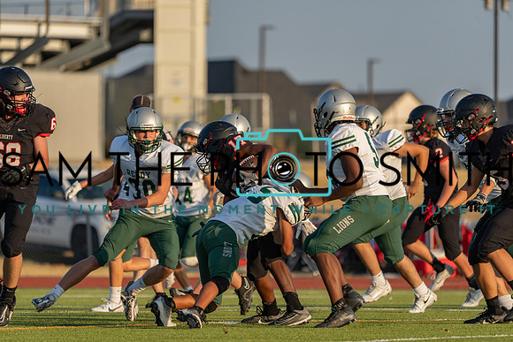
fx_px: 5701
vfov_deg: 3.4
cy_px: 171
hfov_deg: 5.2
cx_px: 256
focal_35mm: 400
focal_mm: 400
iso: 320
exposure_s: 1/1250
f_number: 5.6
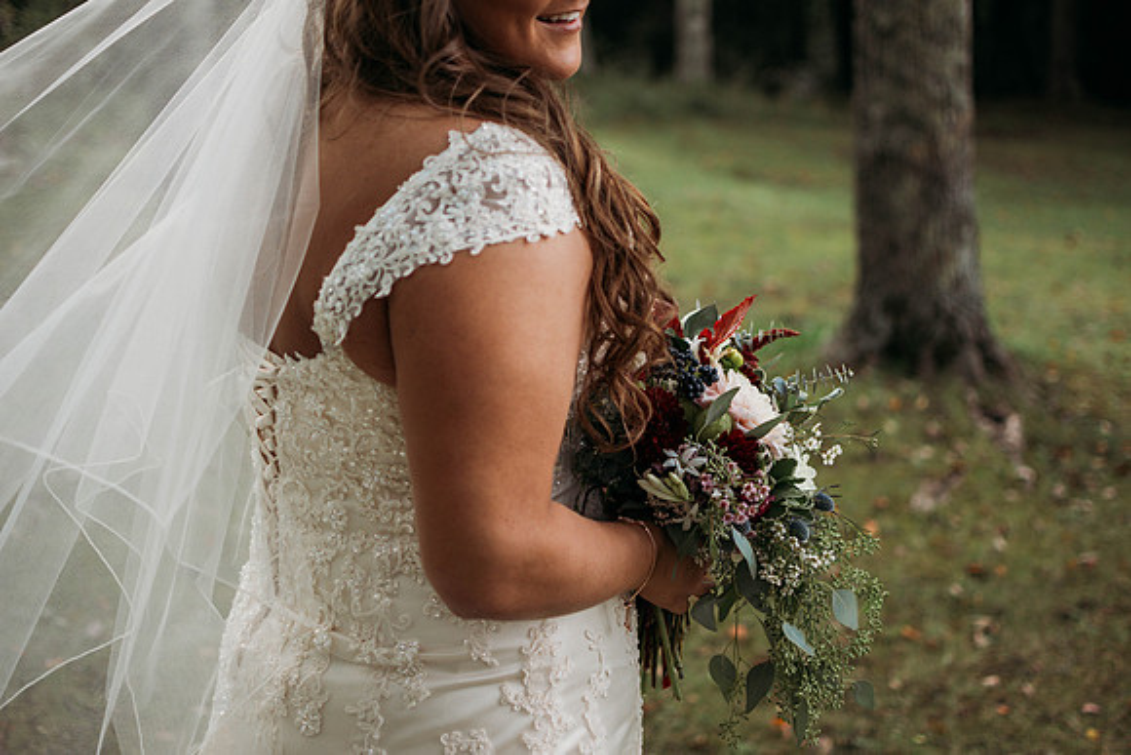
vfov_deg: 25.8
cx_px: 566
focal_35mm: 52
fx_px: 1650
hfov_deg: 37.8
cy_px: 378
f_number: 1.8
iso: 250
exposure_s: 1/1250
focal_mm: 35
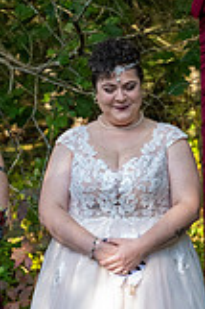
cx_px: 26
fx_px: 1789
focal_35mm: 209
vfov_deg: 9.8
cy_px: 286
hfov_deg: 6.5
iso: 6400
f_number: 4.5
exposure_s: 1/2500
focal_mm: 75
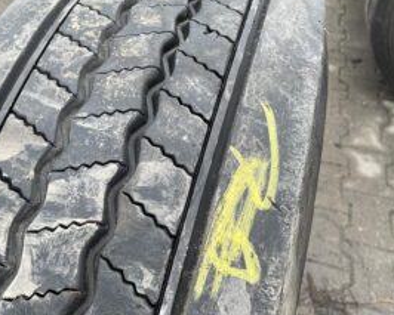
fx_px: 478
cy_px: 152
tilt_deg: -47.8
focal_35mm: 41
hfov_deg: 43.7
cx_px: 113
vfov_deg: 36.5
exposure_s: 1/121
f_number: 1.6
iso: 80
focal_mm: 4.2
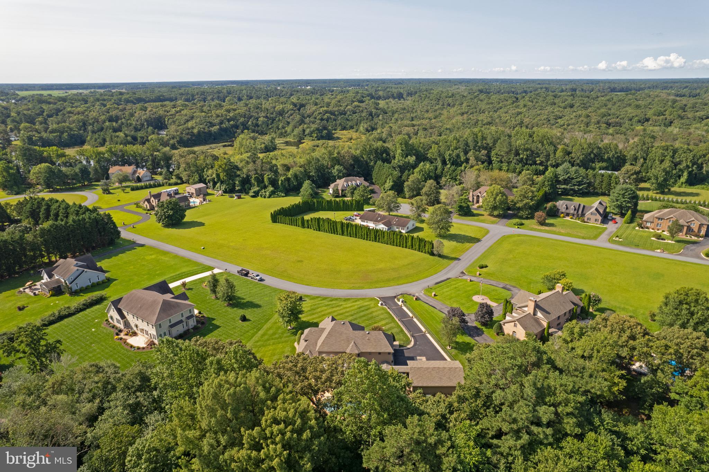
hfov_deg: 78.6
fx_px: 433
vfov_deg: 57.2
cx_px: 354
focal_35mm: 22
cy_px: 236
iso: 100
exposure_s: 1/240
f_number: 2.8
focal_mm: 8.38
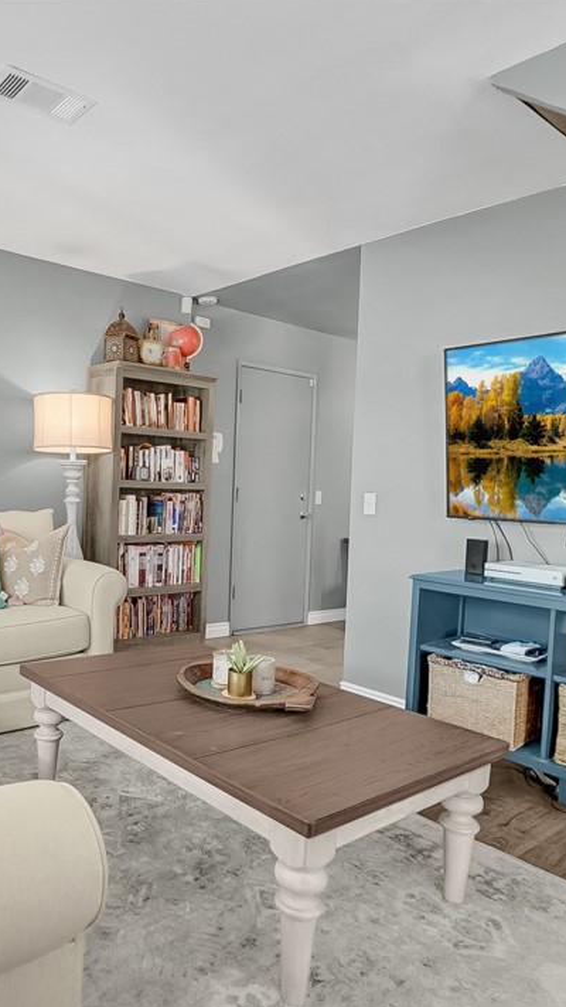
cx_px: 172
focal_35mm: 24
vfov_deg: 76.3
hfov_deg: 46.6
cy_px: 506
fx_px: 640
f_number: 5
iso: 1000
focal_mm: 10
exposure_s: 1/100
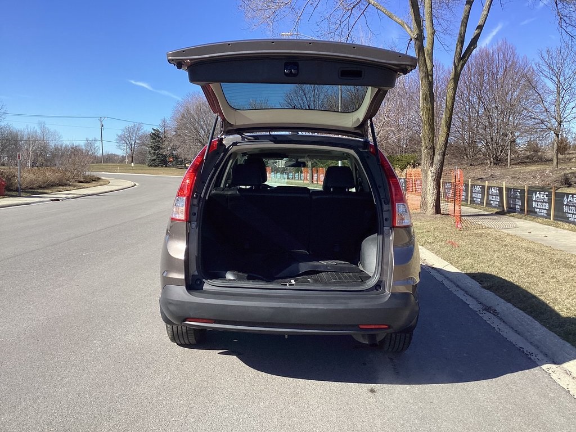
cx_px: 288
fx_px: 516
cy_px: 216
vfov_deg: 45.4
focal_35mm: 31
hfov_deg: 58.4
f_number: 2.4
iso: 25
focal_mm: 3.3
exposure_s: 1/1314
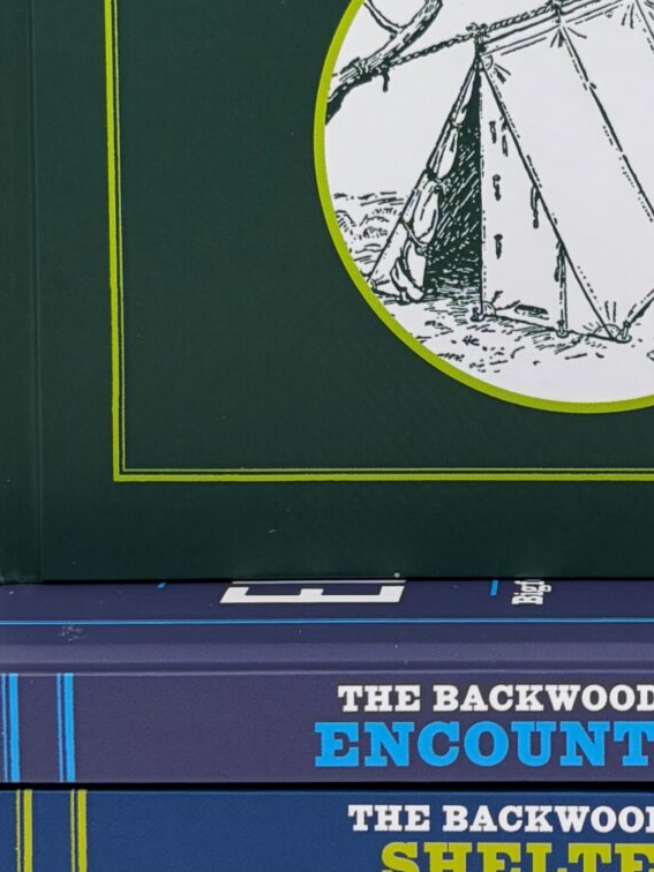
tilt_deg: -5.5
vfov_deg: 22.0
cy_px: 215
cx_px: 561
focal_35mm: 88
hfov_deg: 16.6
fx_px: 2217
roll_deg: +1.6
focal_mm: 5.96
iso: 50
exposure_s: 1/716
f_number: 1.6
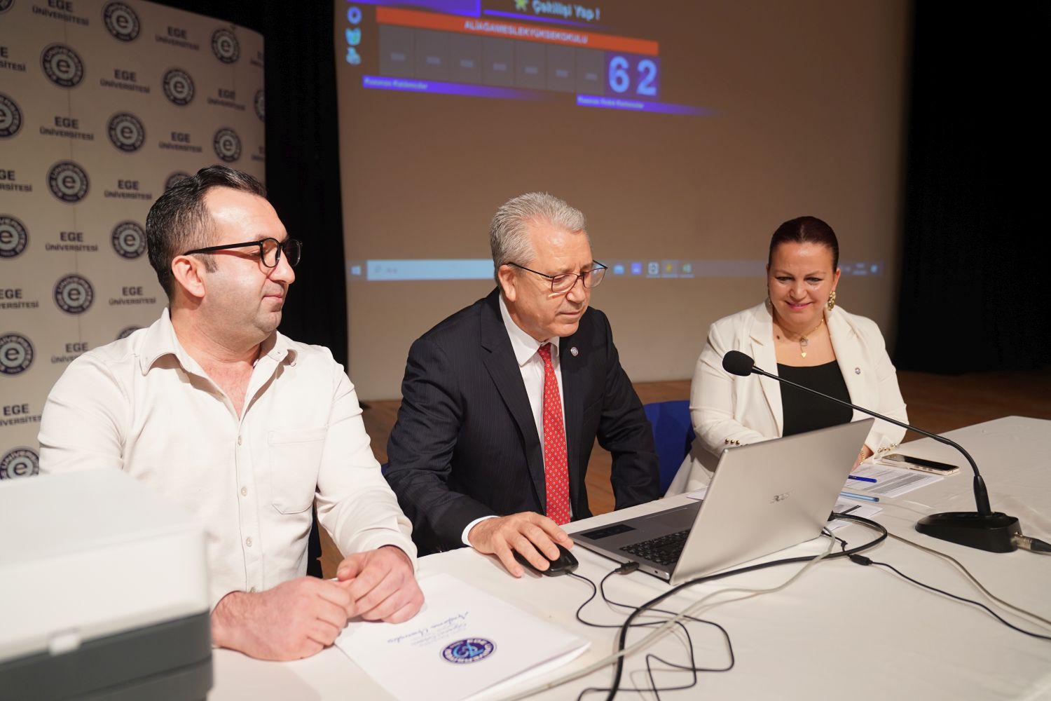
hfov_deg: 63.7
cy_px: 350
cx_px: 526
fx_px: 847
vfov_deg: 45.0
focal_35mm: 29
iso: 800
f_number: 3.2
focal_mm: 29
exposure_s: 1/125
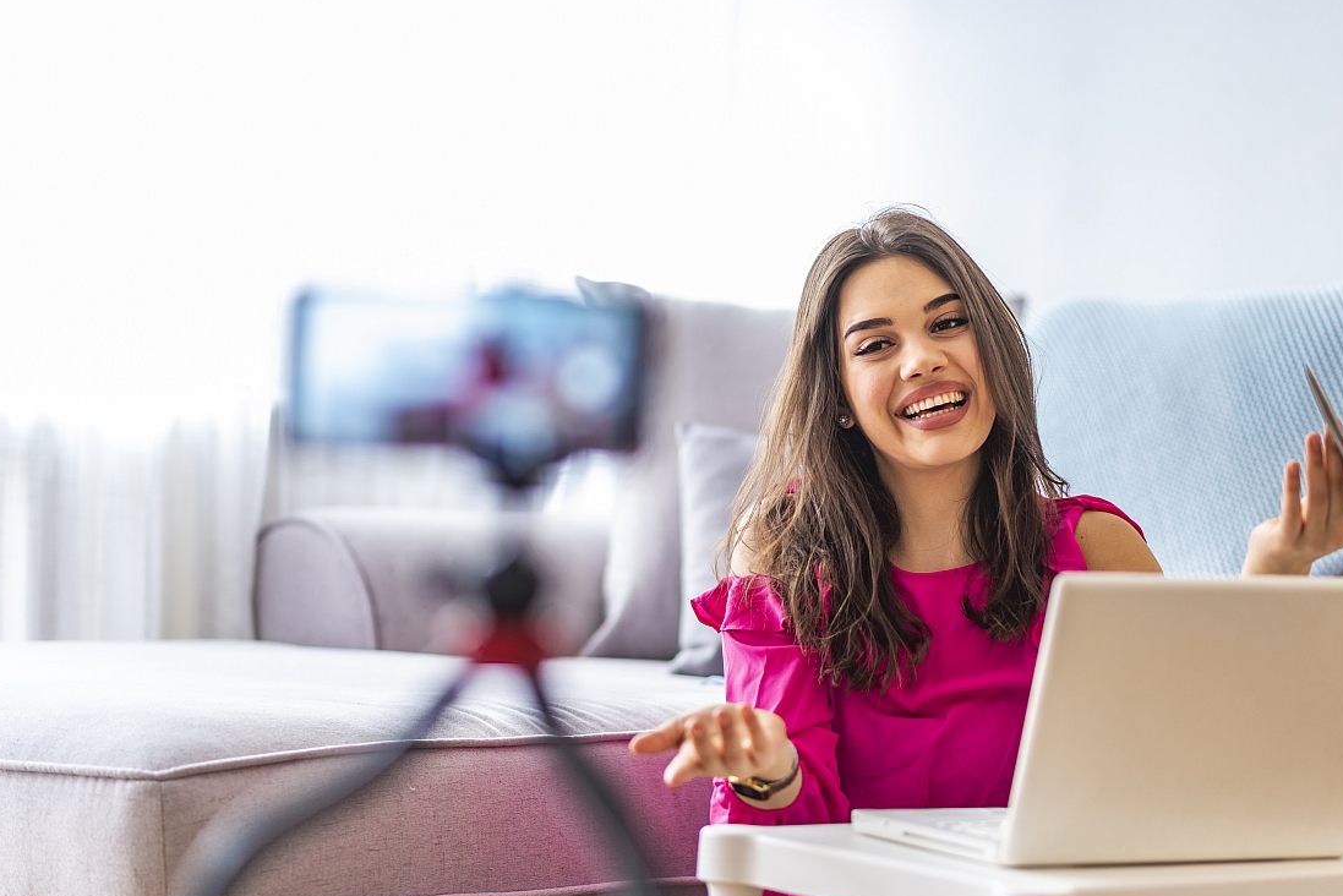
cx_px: 724
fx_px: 3470
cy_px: 474
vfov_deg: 14.7
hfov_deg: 21.9
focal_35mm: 93
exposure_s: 1/125
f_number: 2
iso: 320
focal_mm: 85
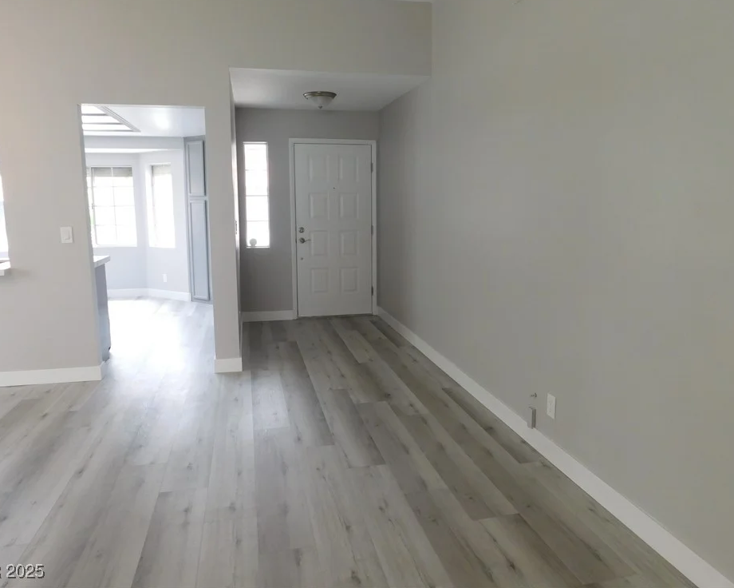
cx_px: 372
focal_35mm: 25
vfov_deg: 56.8
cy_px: 282
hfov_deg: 68.1
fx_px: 543
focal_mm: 4
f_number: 3
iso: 125
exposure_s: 1/30
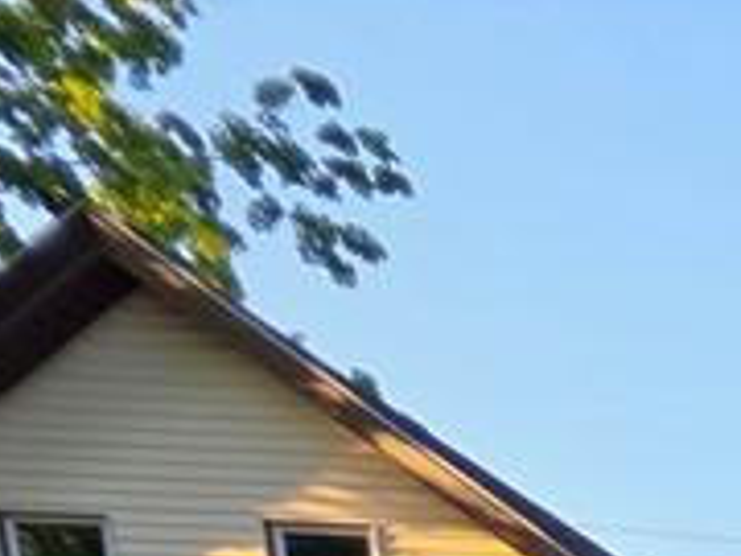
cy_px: 1540
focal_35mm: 74
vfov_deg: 12.3
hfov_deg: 14.8
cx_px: 1811
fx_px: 1584
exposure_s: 1/120
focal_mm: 2.2
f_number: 1.9
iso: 25
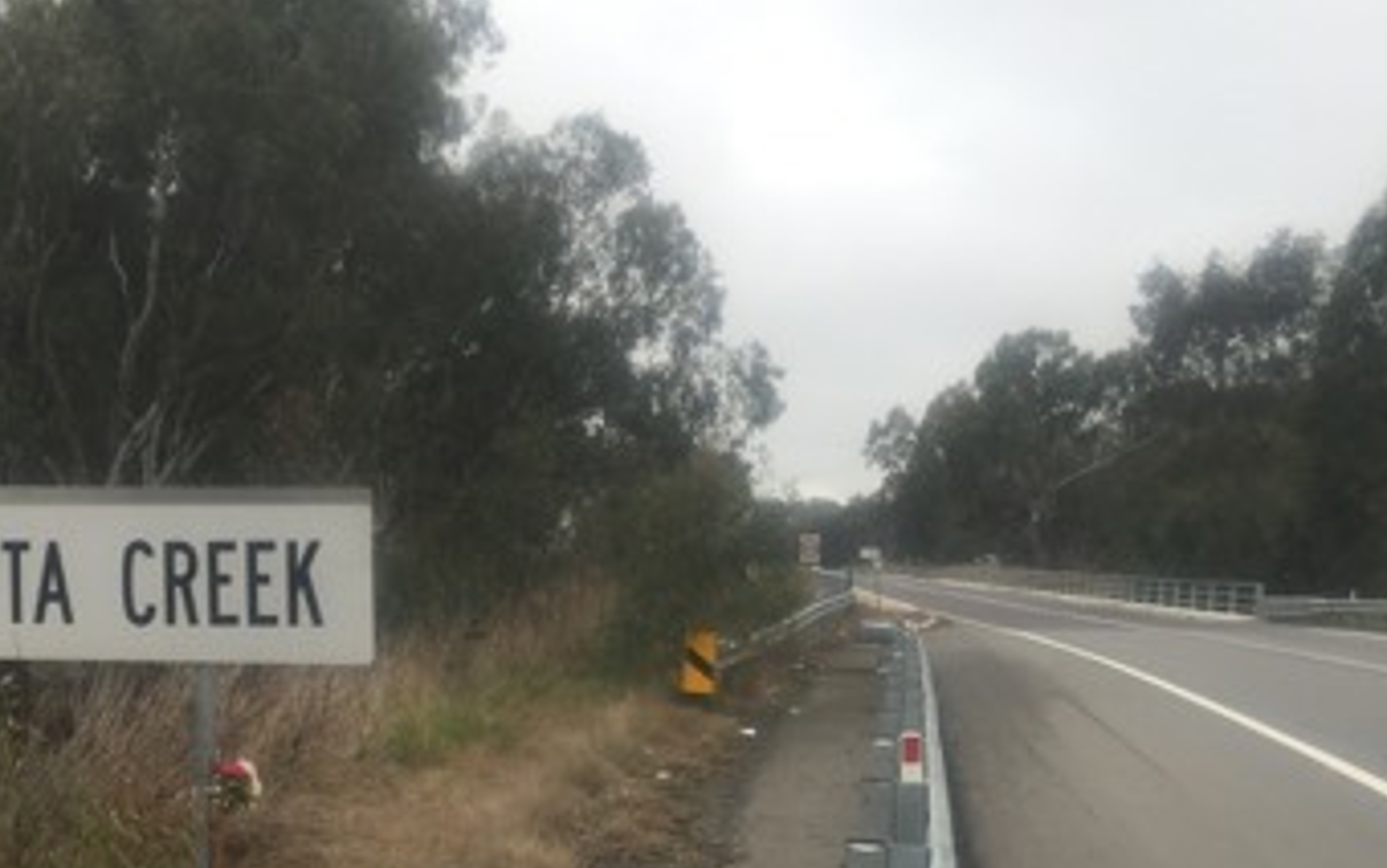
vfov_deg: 26.8
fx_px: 1778
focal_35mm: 47
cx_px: 457
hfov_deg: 42.0
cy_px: 729
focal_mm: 4.15
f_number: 2.2
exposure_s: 1/628
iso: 32
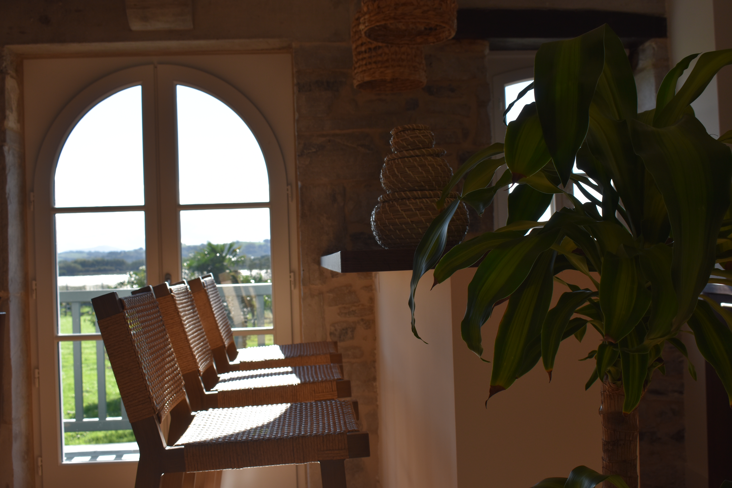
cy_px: 244
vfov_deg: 31.9
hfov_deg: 46.4
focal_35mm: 42
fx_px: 854
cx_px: 366
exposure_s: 1/250
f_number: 8
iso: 180
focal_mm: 28
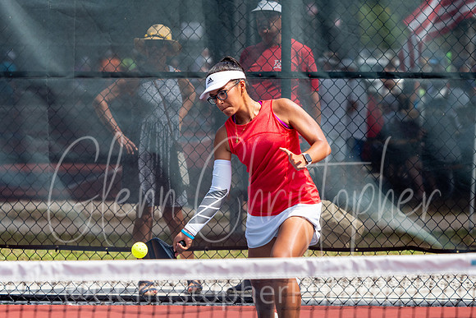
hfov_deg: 9.0
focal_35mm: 228
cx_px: 239
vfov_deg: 6.0
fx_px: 3021
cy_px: 146
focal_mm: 106
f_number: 3.5
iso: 200
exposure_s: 1/1600
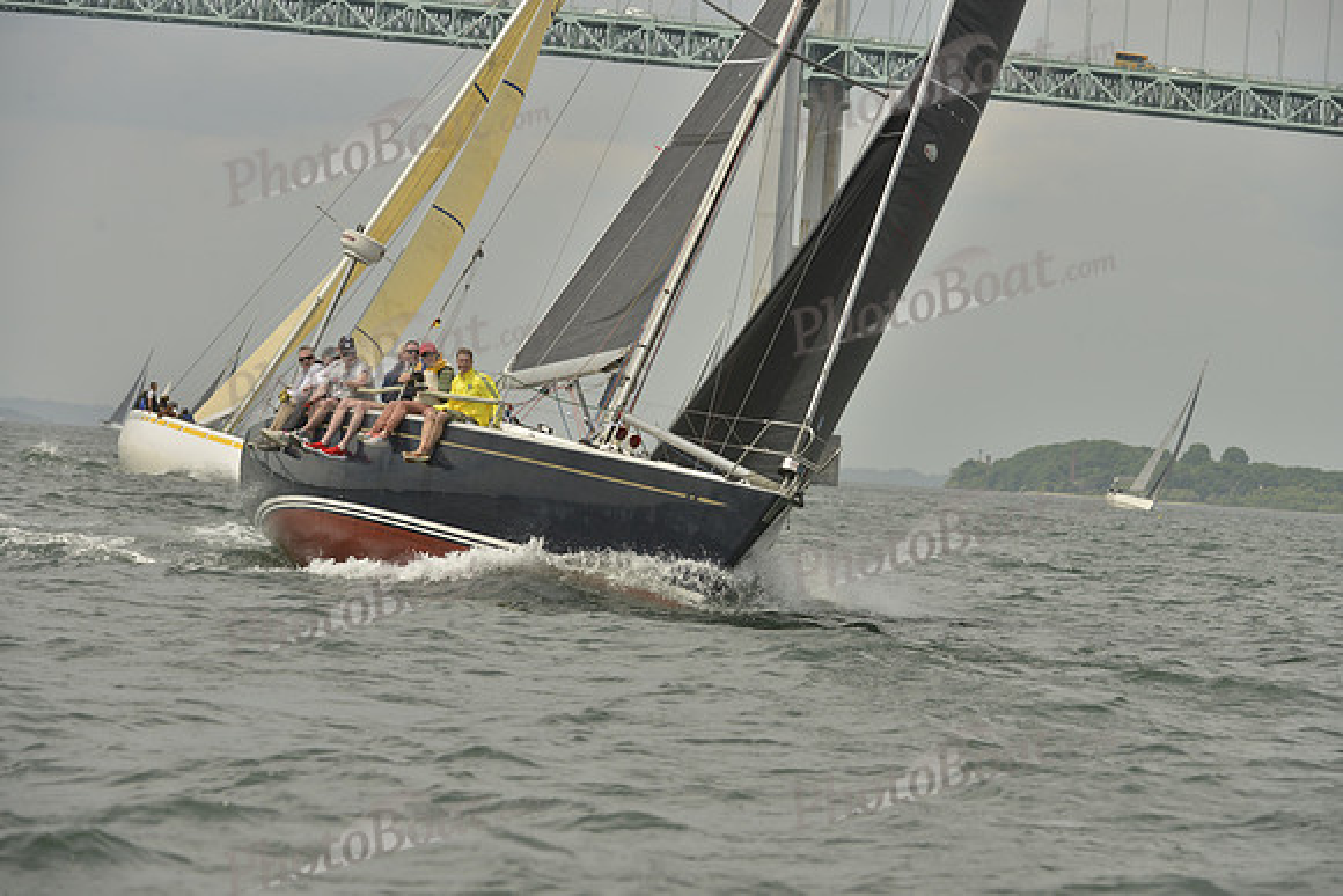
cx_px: 672
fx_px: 7463
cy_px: 448
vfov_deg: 6.9
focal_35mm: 200
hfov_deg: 10.3
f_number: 8
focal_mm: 200
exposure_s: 1/1250
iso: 280
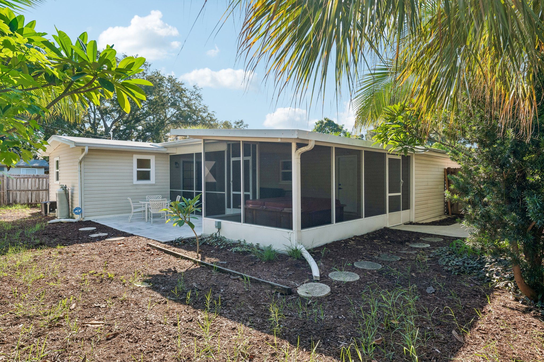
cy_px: 181
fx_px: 317
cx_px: 272
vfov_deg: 59.5
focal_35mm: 21
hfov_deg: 81.2
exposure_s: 1/800
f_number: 8
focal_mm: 21
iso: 800
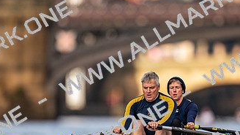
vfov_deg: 1.1
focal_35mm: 1110
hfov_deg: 1.9
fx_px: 7068
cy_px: 97
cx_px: 149
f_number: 4
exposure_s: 1/2500
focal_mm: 600
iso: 560
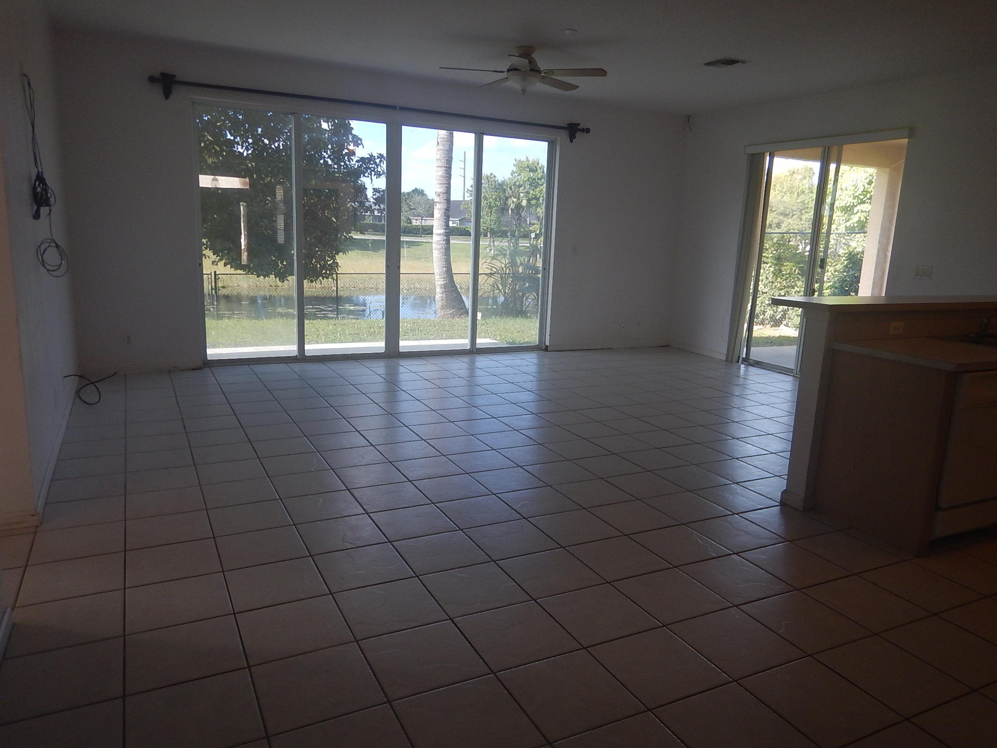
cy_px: 374
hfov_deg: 71.6
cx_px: 498
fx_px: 691
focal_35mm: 24
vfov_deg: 56.8
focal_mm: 4.3
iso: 125
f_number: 2.8
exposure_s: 1/125
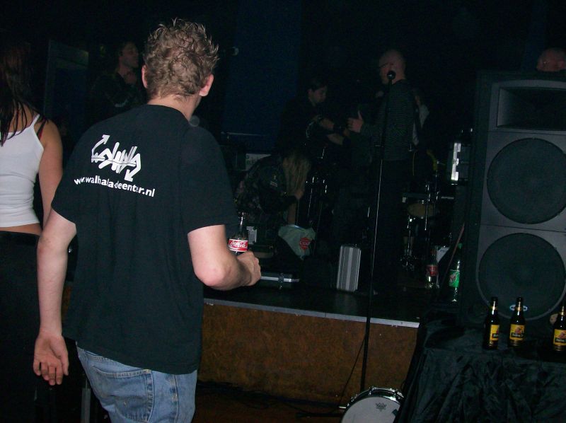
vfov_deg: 32.1
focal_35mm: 45
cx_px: 283
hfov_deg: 42.1
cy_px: 212
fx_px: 735
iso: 140
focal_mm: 7.6
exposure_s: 1/36.6
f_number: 3
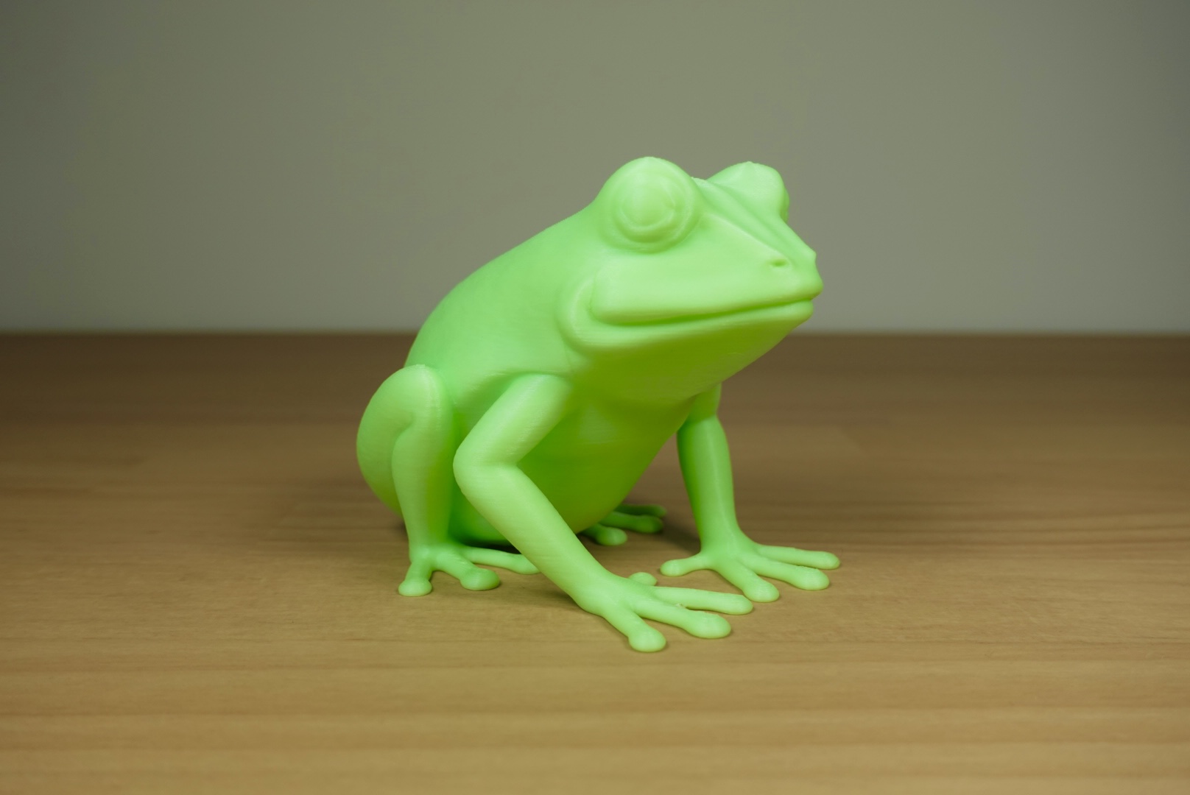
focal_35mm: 34
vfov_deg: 38.9
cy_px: 398
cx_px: 595
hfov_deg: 55.8
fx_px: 1125
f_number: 4
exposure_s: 1/320
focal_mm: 13.24
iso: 125
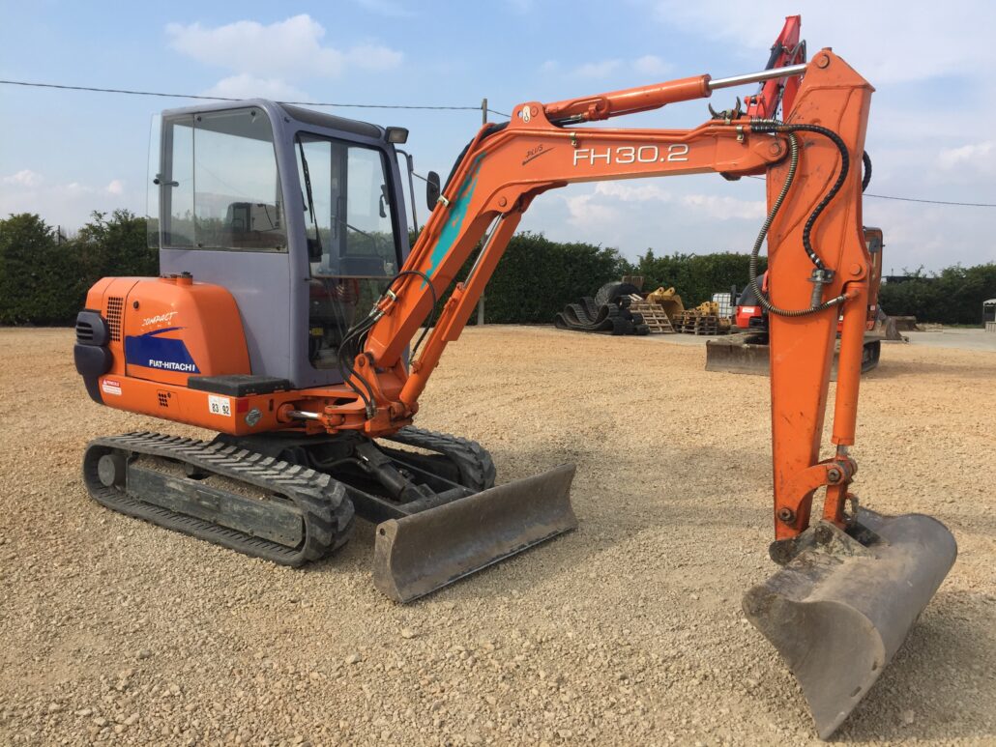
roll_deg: -2.0
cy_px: 374
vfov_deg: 48.2
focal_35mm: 29
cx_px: 498
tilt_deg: -6.9
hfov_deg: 61.6
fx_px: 835
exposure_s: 1/1464
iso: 32
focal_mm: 4.15
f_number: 2.2
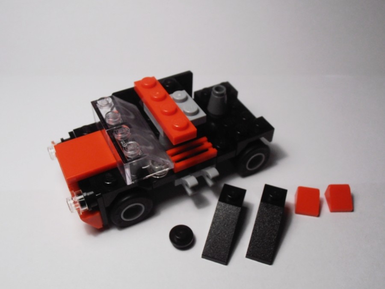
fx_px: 412
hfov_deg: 50.1
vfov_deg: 38.7
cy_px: 144
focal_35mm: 37
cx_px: 192
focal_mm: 6.61
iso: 80
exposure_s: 1/125
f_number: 3.9
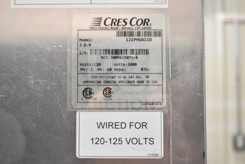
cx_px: 122
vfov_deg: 26.5
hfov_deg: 38.9
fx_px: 347
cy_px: 82
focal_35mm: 51
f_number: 4.5
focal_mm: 34
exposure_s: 1/50
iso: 1250
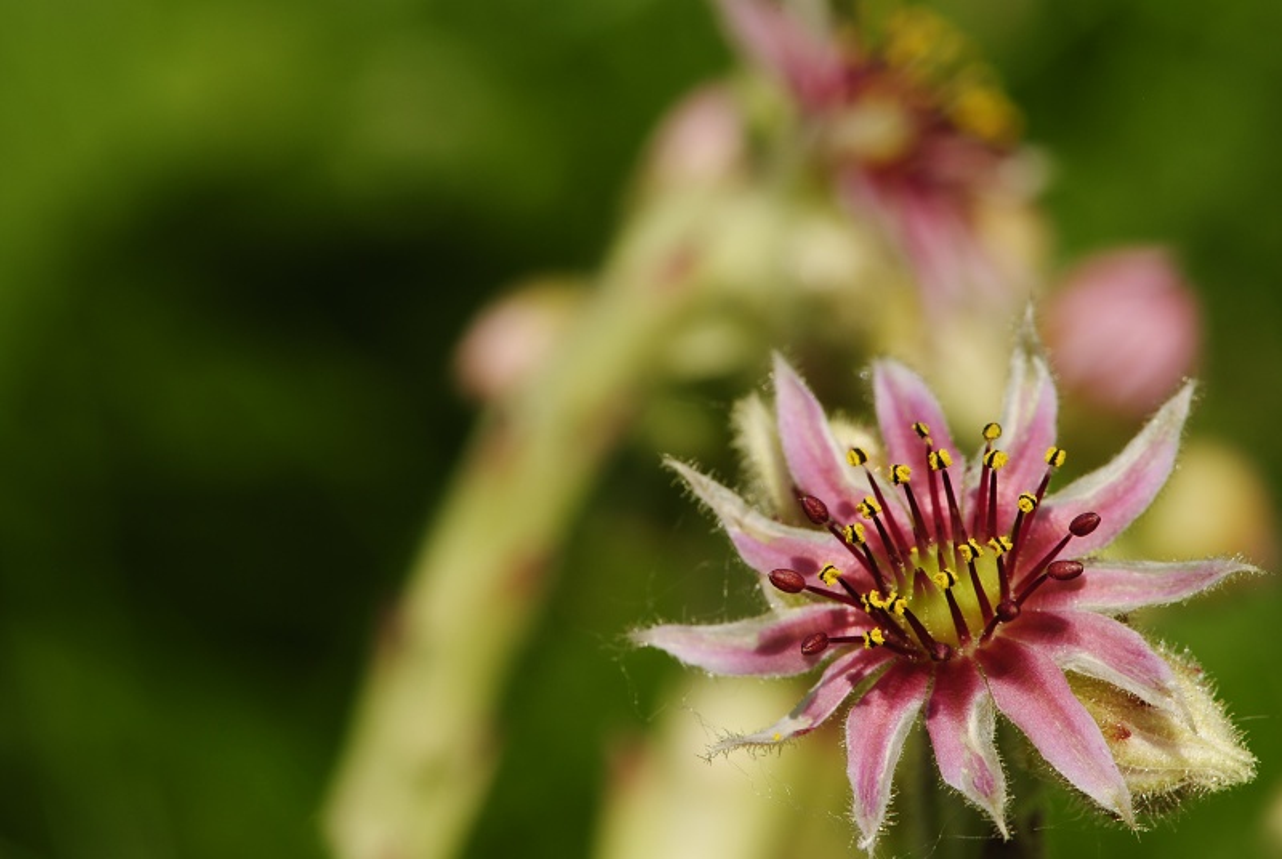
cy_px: 430
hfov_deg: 16.0
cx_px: 641
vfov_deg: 10.8
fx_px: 4547
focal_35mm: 128
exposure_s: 1/100
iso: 100
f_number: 16
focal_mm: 85
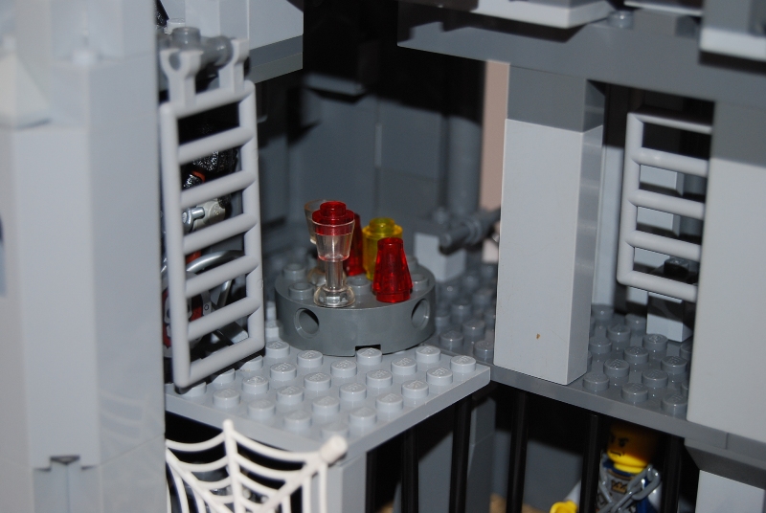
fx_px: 1662
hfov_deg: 26.0
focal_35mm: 78
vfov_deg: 17.6
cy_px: 256
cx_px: 383
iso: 200
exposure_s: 1/60
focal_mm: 52
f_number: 5.6
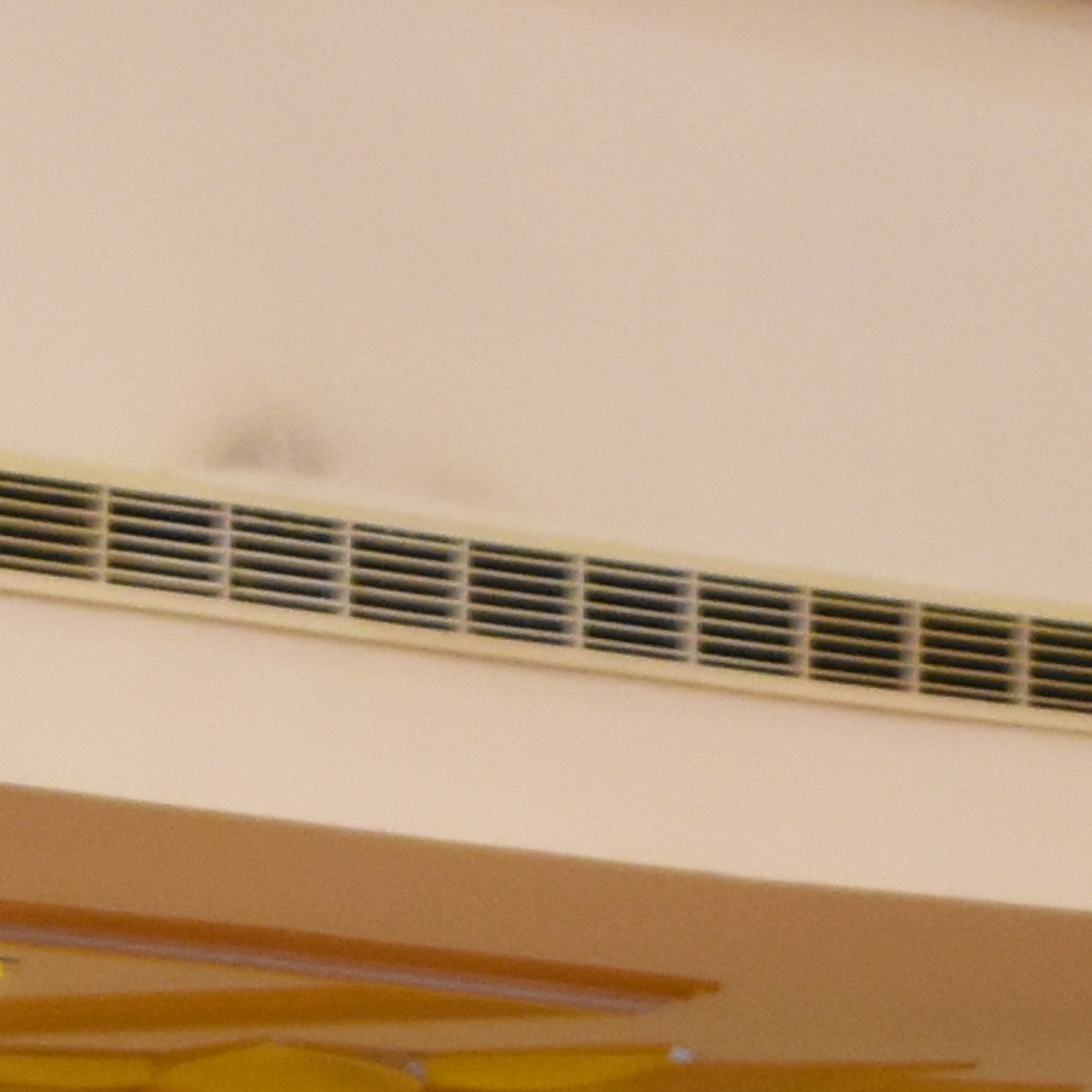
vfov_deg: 3.5
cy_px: 2266
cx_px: -971
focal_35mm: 498
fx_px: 17774
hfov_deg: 3.5
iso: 1600
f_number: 5
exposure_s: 1/100
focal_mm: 50
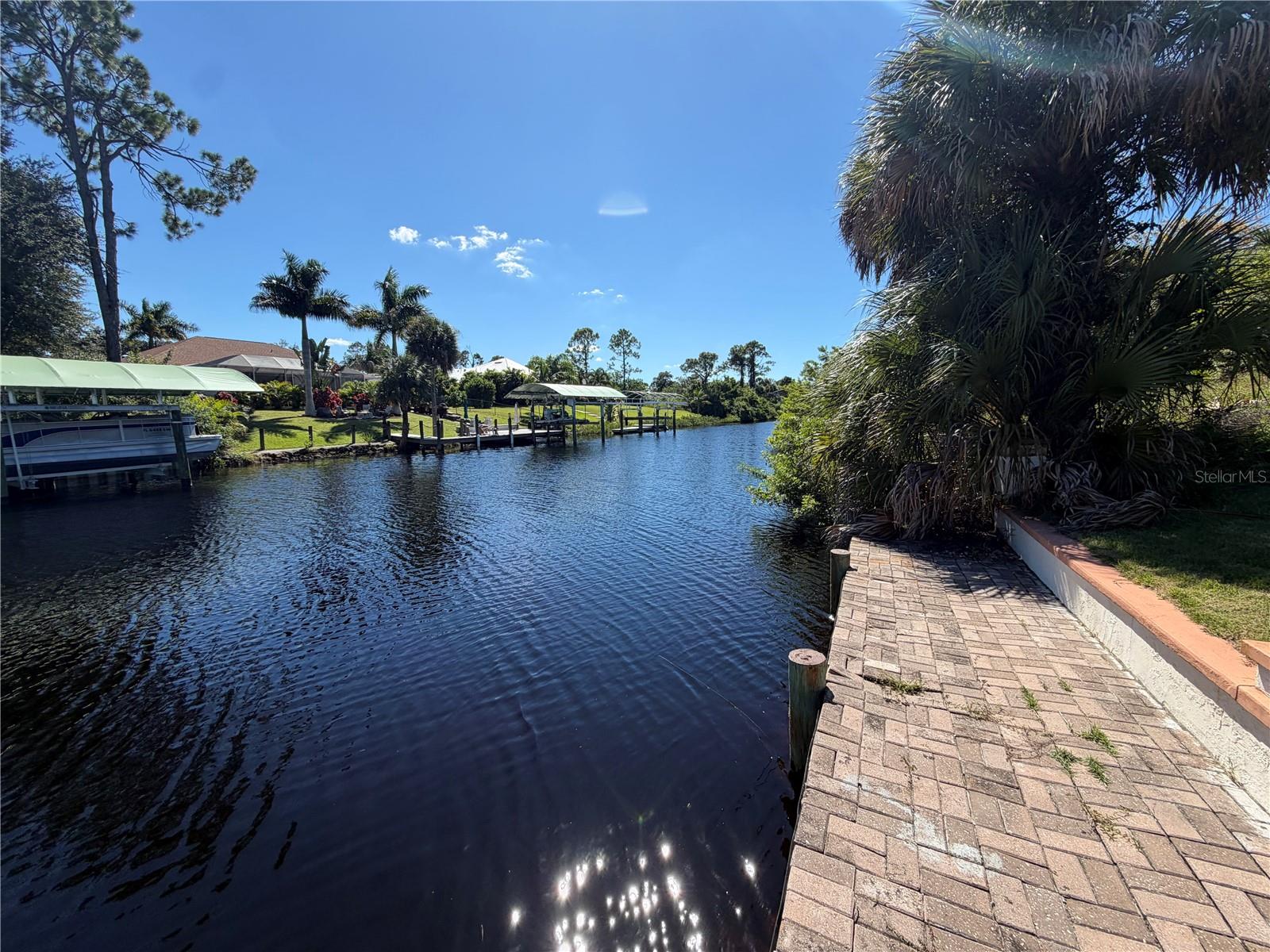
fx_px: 514
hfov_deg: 102.1
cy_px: 476
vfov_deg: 85.7
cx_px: 635
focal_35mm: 14
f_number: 2.2
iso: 20
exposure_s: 1/809
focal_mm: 2.22
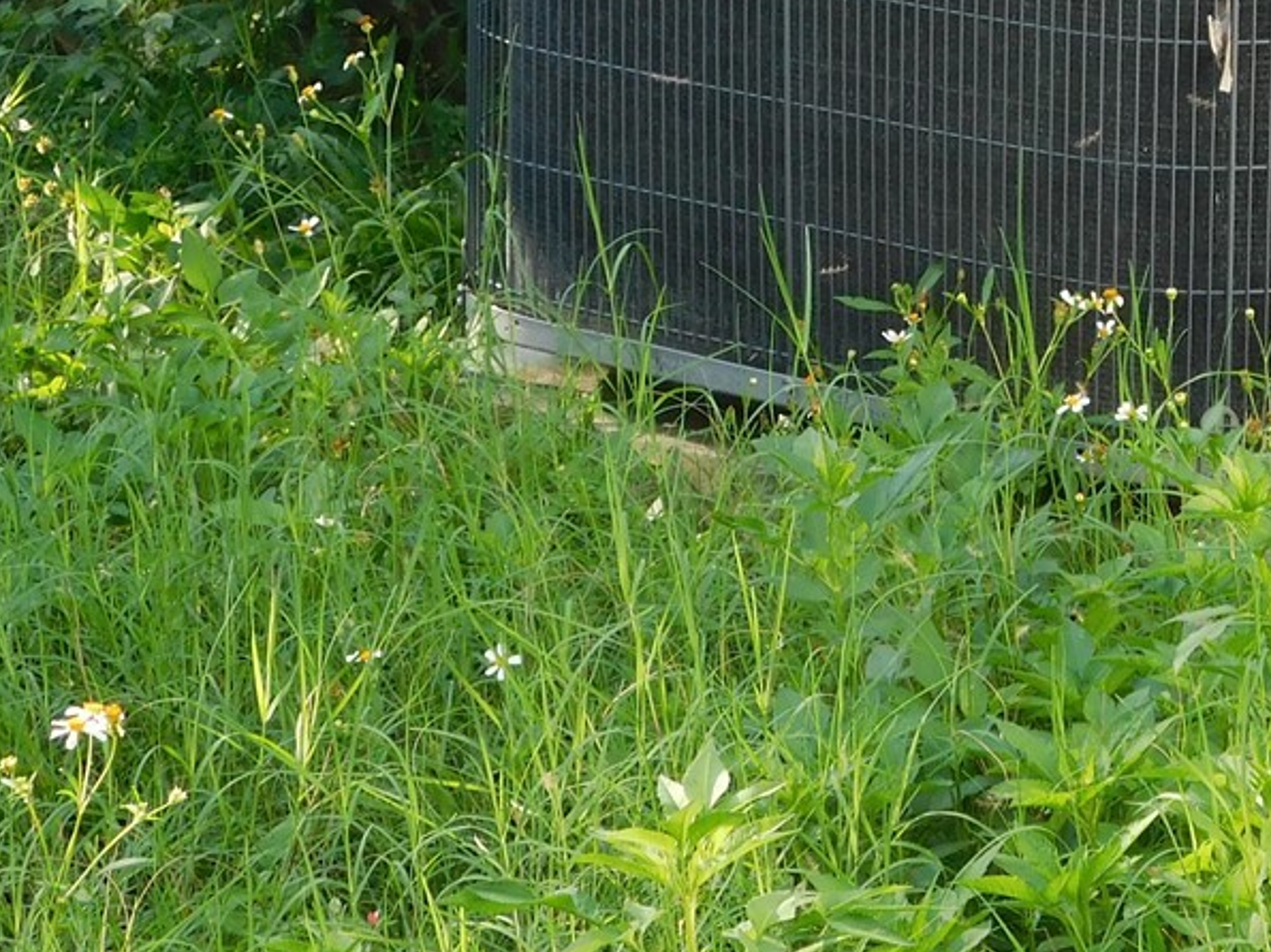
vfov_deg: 7.7
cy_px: -73
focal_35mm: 191
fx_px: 7012
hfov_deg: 10.3
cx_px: 1004
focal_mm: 12.6
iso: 125
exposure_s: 1/80
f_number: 4.3
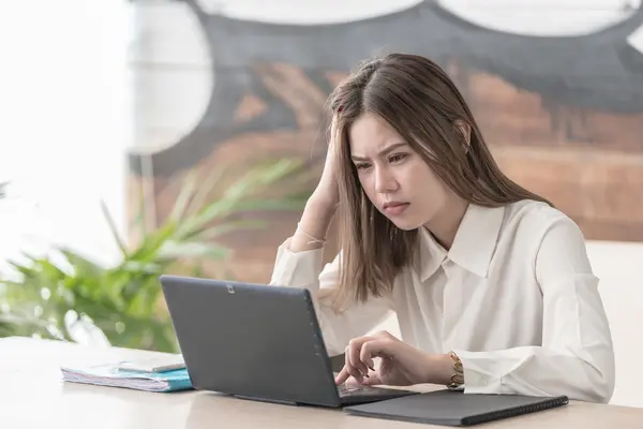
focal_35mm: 165
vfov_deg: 8.3
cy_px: 214
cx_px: 322
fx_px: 2947
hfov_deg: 12.5
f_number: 3.2
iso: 220
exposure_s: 1/200
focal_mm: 165
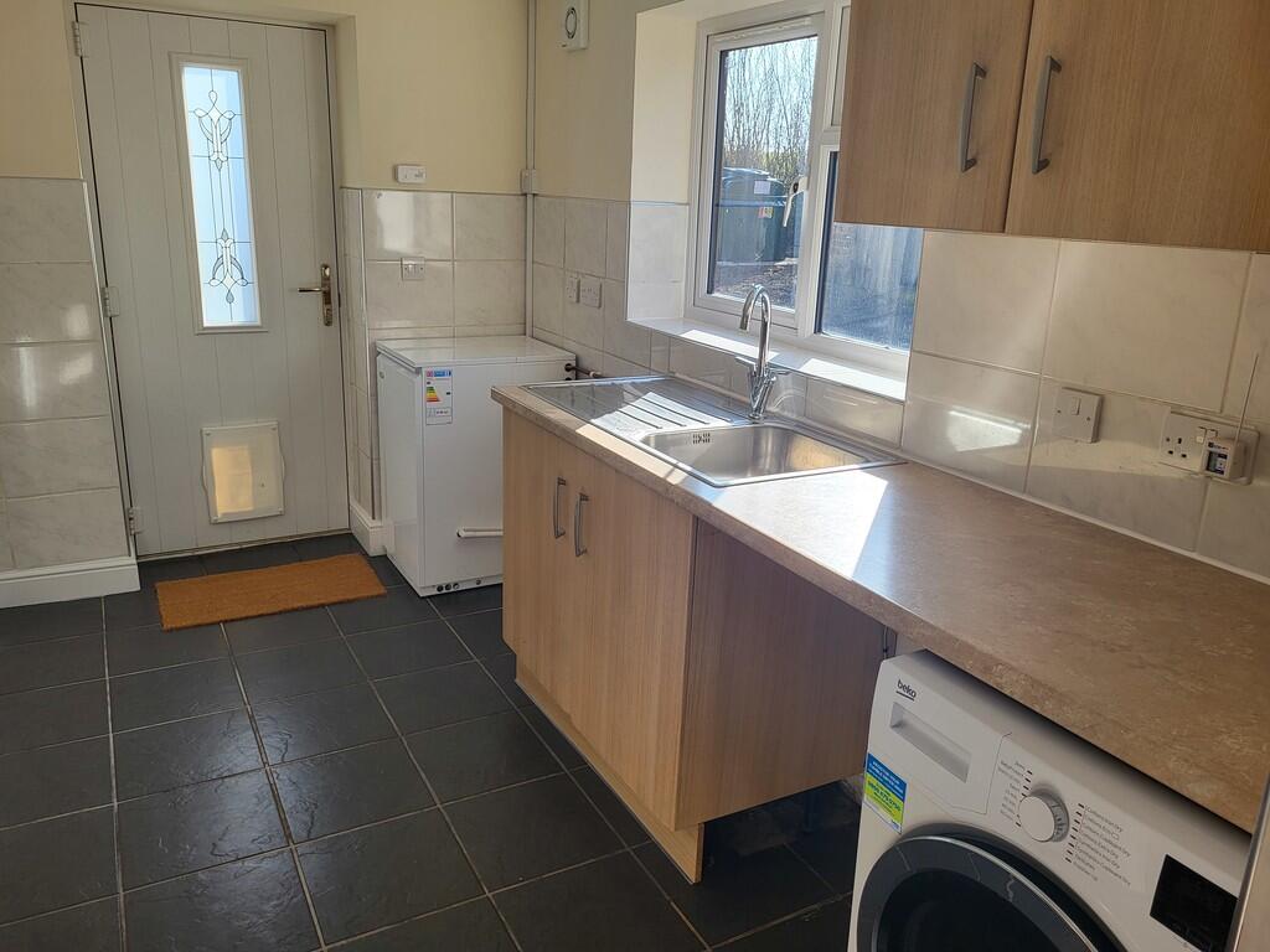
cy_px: 476
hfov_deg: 67.3
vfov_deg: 53.1
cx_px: 635
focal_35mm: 26
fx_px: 954
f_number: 1.8
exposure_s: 1/245
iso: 40
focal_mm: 5.4
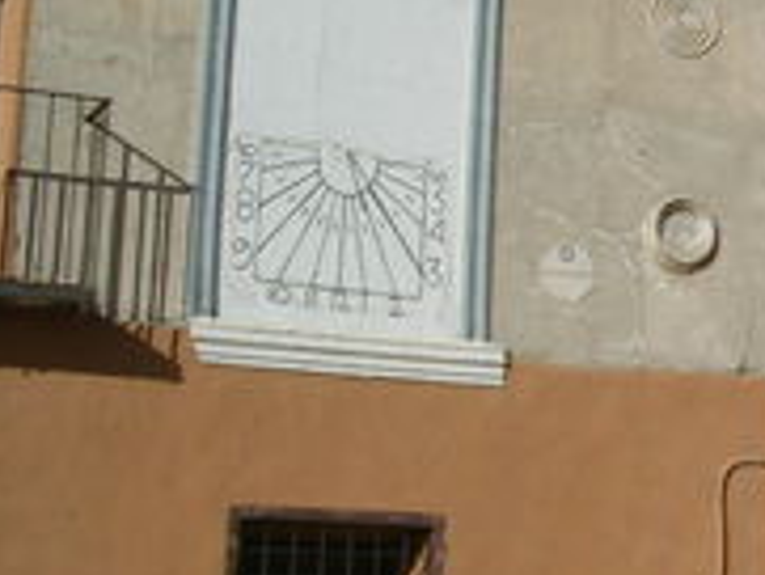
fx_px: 2278
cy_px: 194
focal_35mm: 103
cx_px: 1019
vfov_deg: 14.4
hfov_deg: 17.7
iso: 50
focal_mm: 5.8
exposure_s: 1/698
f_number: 5.6
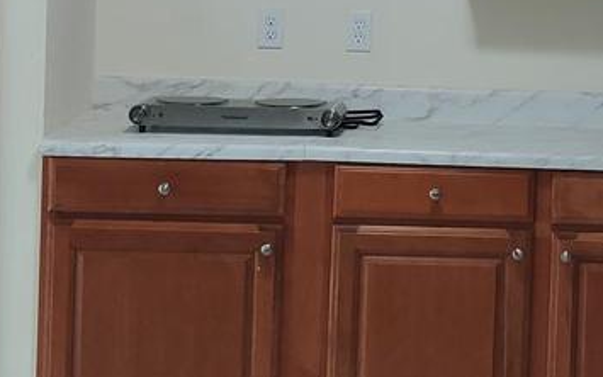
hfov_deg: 17.7
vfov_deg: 11.1
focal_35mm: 116
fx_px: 1907
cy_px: -53
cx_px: 533
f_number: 1.65
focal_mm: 4.75
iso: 500
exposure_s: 1/60
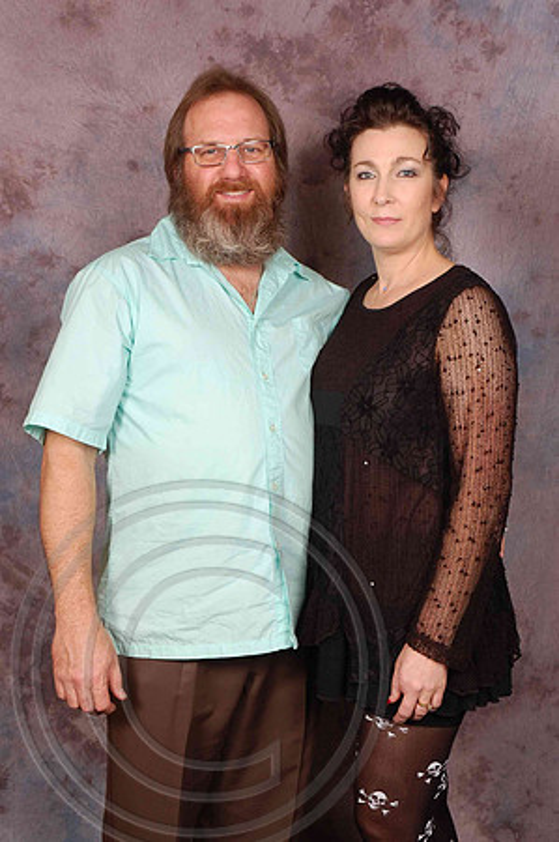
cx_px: 280
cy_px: 421
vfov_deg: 33.4
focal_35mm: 60
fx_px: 1401
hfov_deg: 22.6
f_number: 10
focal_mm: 40
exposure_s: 1/125
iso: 200
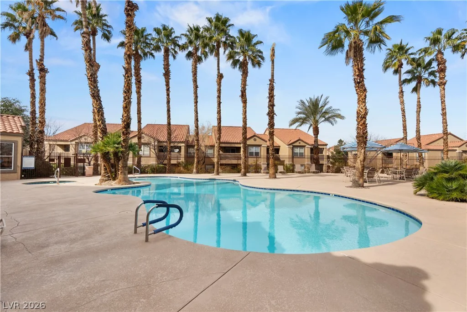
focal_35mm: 15
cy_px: 156
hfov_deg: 100.4
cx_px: 234
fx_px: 195
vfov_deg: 77.3
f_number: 8
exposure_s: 1/2000
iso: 400
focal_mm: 10
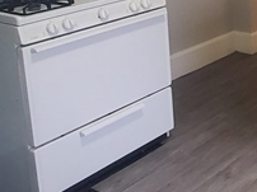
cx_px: 394
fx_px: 489
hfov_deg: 23.2
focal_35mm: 66
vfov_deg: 20.7
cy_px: -42
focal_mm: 1.8
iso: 320
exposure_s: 1/60
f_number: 2.2
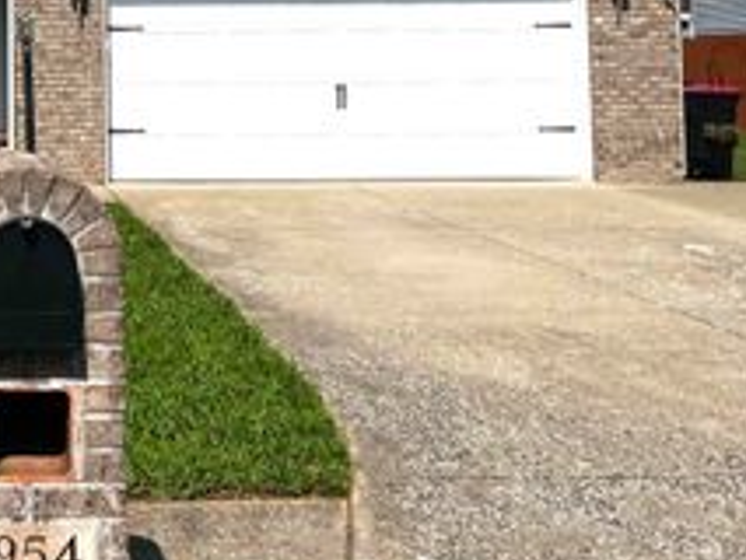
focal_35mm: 61
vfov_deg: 22.9
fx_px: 1315
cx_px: -39
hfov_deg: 29.1
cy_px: -23
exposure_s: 1/5556
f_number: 1.6
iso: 50
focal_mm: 5.1
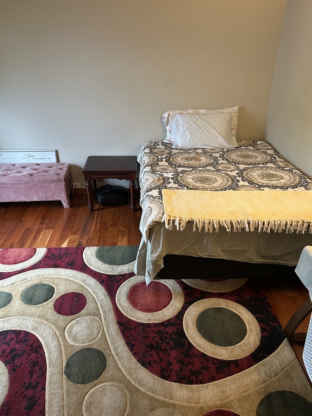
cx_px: 156
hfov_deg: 53.1
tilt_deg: -29.1
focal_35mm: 26
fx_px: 312
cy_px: 208
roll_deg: -0.9
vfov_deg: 67.3
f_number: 1.5
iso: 320
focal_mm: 5.7
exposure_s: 1/60
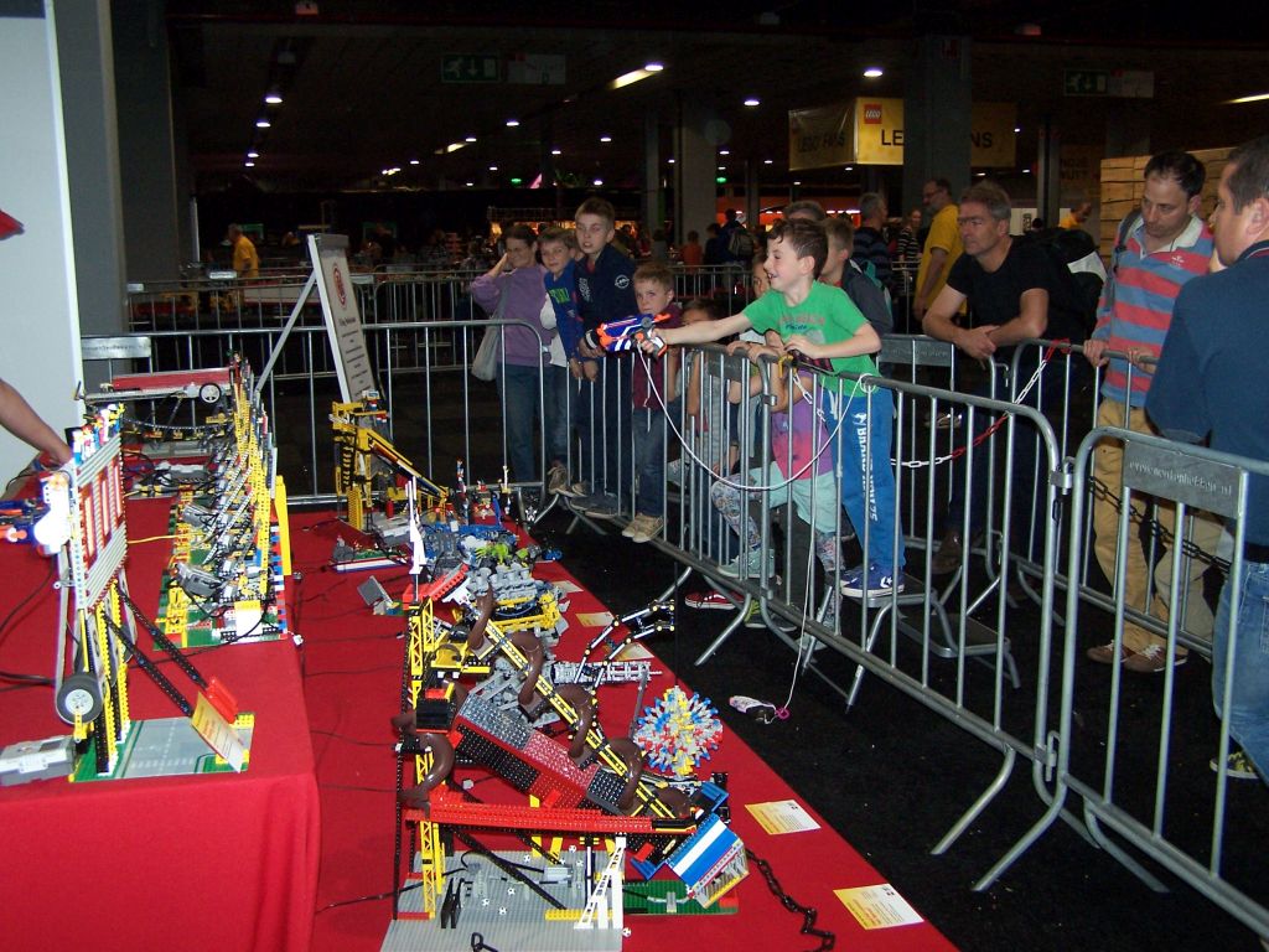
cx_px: 634
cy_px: 476
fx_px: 1393
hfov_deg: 49.0
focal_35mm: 38
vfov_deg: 37.7
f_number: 2.8
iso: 140
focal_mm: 6.3
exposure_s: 1/60
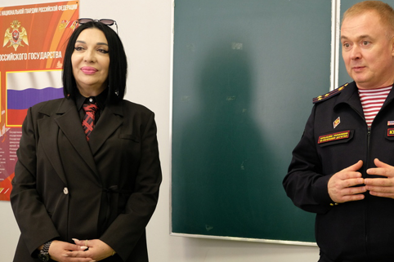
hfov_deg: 28.8
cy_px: 167
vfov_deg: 19.4
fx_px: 766
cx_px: 245
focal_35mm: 70
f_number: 3.6
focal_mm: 30.2
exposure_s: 1/110
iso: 1250
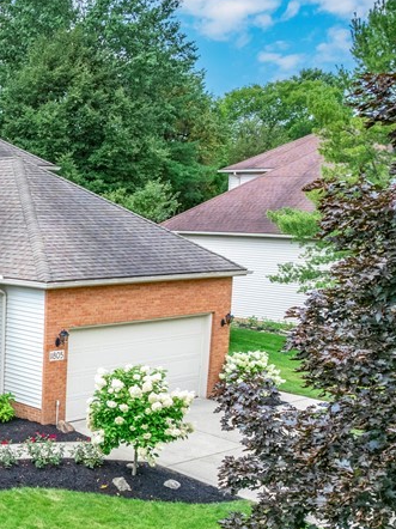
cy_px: 307
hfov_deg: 24.1
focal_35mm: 52
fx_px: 794
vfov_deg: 36.7
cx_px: -136
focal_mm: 8.38
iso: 100
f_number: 2.8
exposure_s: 1/1250
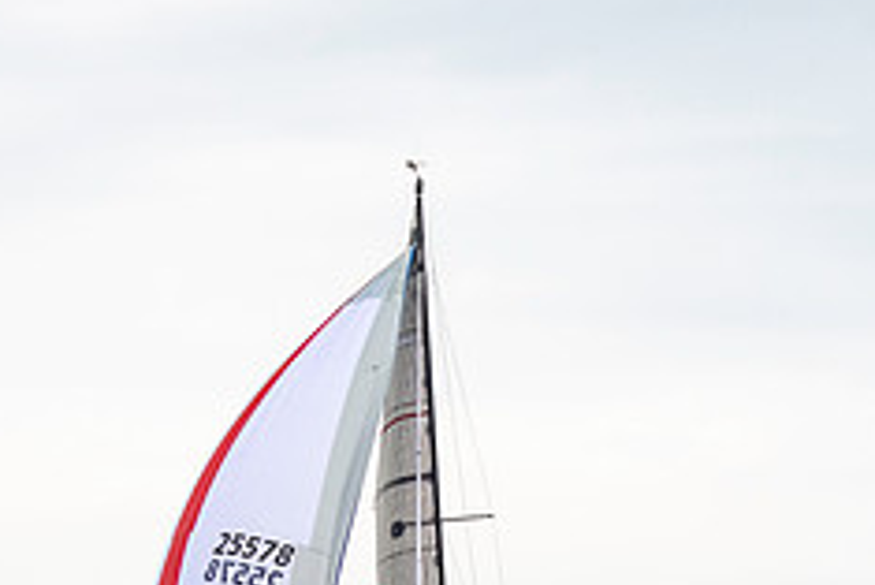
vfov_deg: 8.1
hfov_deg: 12.2
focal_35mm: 168
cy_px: 632
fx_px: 4086
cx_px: 309
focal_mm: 66
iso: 250
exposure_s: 1/1250
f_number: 5
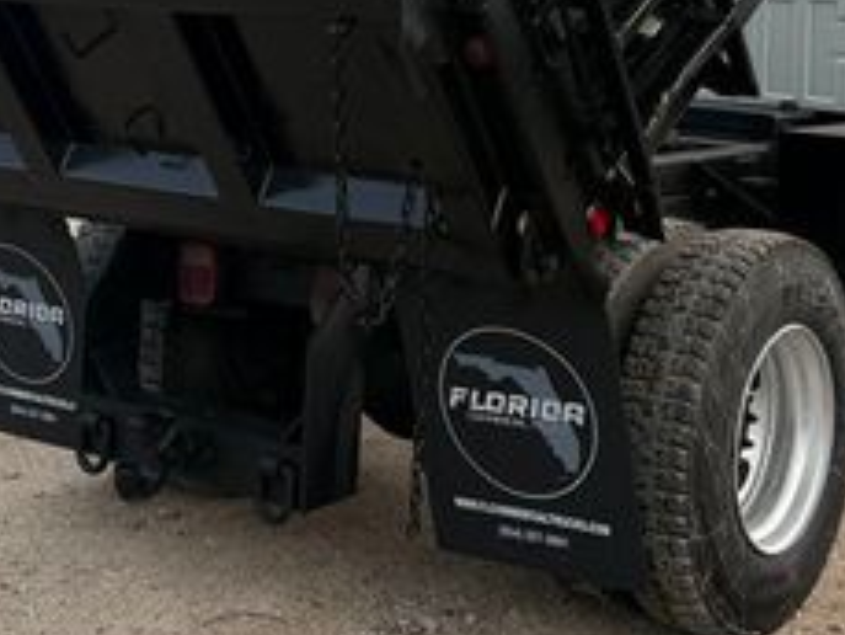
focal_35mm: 67
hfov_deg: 28.7
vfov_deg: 20.8
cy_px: -85
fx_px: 1636
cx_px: 572
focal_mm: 6.76
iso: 64
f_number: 1.78
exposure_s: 1/181
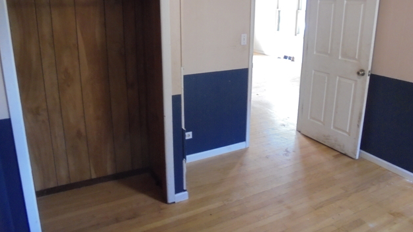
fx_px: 318
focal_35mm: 29
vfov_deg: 39.8
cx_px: 205
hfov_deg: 66.0
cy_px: 80
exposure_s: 1/15
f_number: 3.5
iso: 400
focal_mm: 4.6
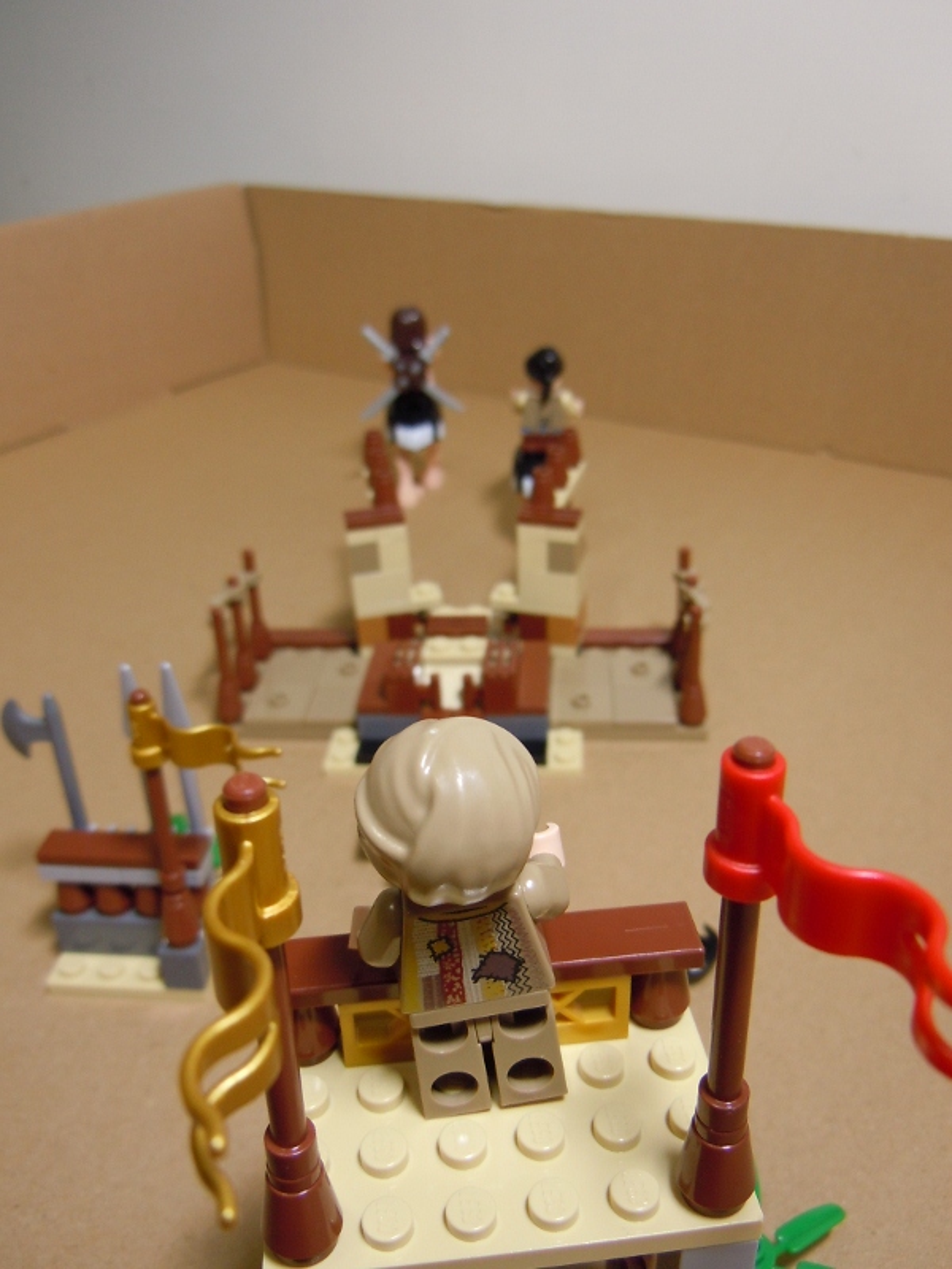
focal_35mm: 30
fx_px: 1100
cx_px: 476
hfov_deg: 46.8
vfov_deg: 60.0
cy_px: 634
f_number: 3.5
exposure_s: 1/13
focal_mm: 5.4
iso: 200
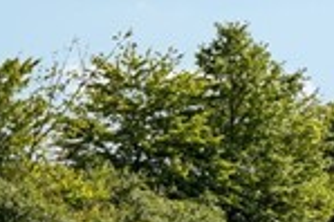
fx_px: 945
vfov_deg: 13.2
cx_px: -556
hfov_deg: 12.8
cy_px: 234
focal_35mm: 102
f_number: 8
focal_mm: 14
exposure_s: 1/640
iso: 200
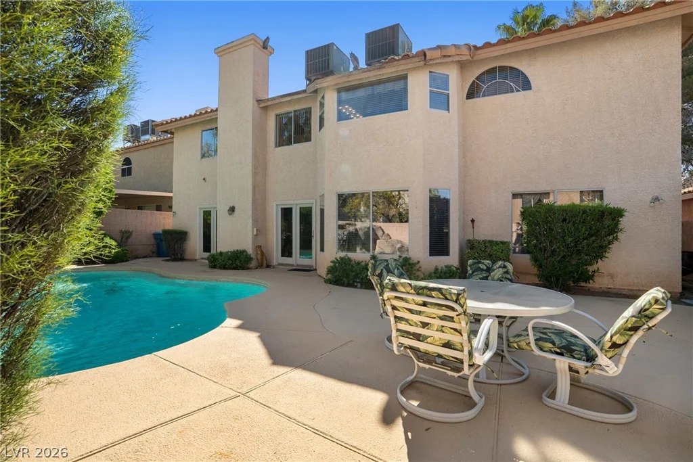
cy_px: 231
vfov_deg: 73.8
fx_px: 308
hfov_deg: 96.7
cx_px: 346
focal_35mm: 16
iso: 800
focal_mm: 16
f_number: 9
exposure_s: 1/200
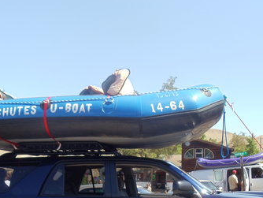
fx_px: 601
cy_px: 167
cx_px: 109
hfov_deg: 24.7
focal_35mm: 79
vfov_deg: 18.5
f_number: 3.5
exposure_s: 1/320
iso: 80
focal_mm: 6
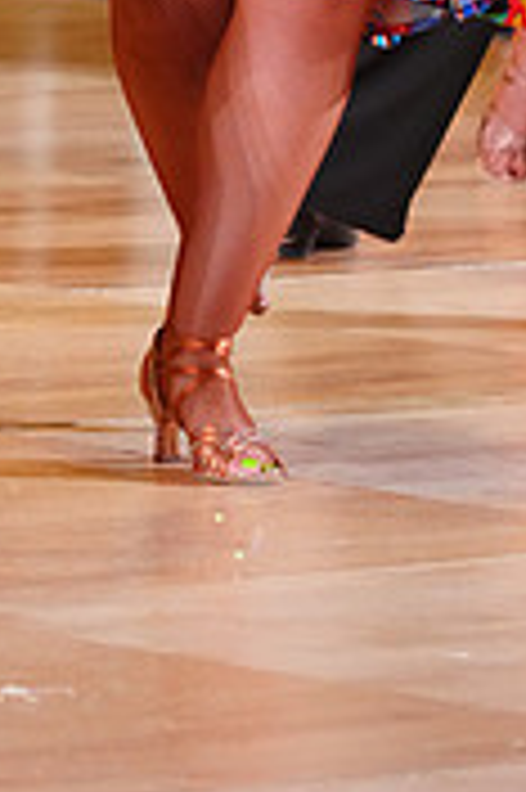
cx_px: -65
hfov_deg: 2.7
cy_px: -369
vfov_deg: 4.0
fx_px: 11155
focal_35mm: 508
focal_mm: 154
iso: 4000
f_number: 4
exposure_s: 1/400
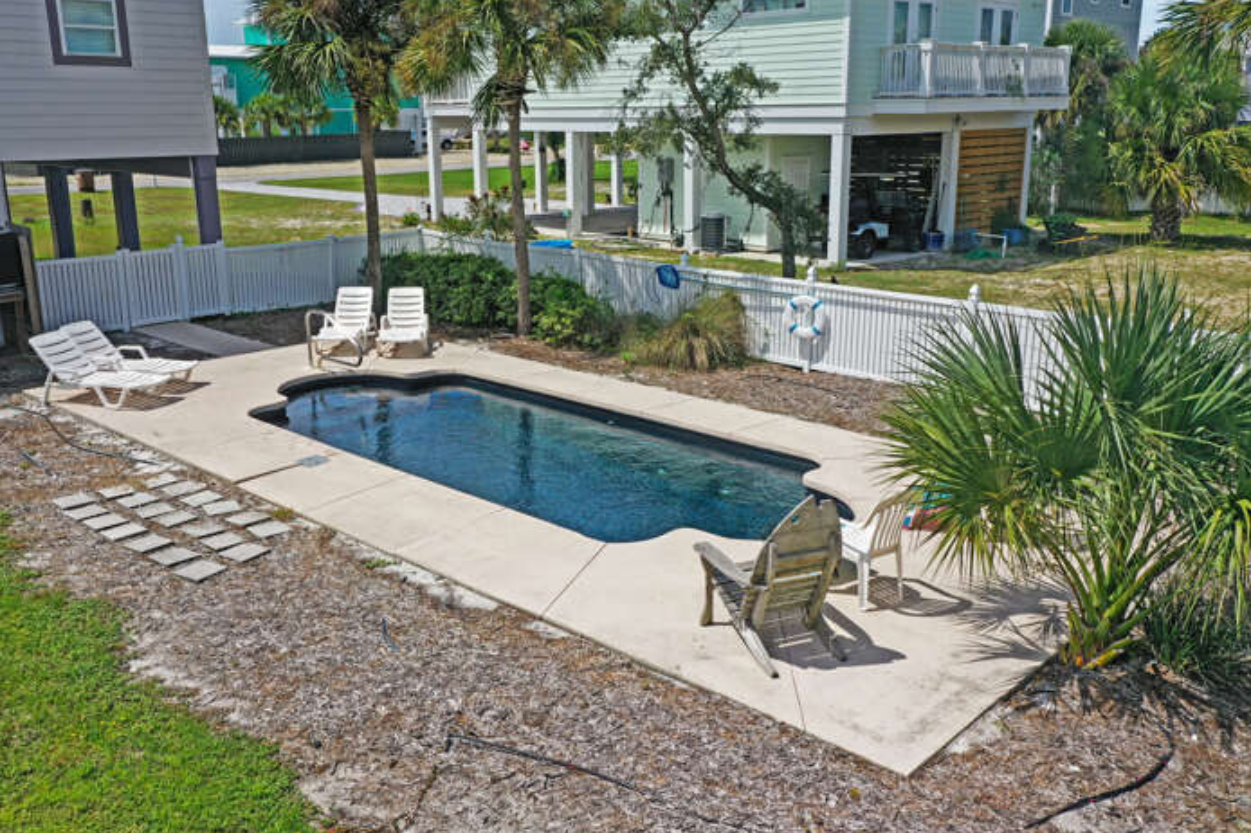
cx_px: 606
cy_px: 388
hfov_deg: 60.3
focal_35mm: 31
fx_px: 1077
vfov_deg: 42.3
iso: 100
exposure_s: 1/640
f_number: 6.3
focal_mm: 10.26
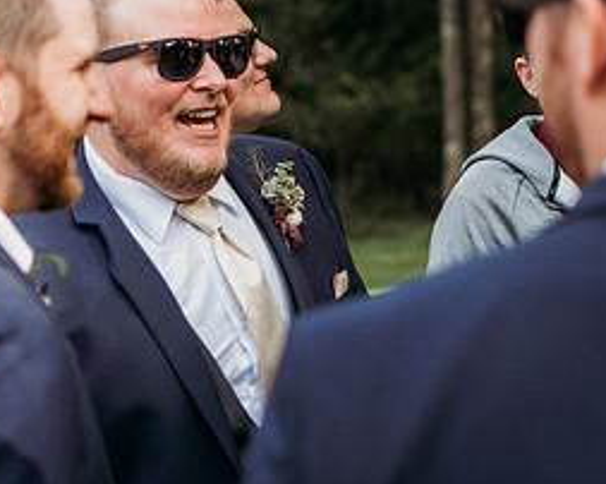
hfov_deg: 16.9
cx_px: 165
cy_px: 190
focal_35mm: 113
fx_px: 2025
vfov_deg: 13.6
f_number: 1.8
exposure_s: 1/1250
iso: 250
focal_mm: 35
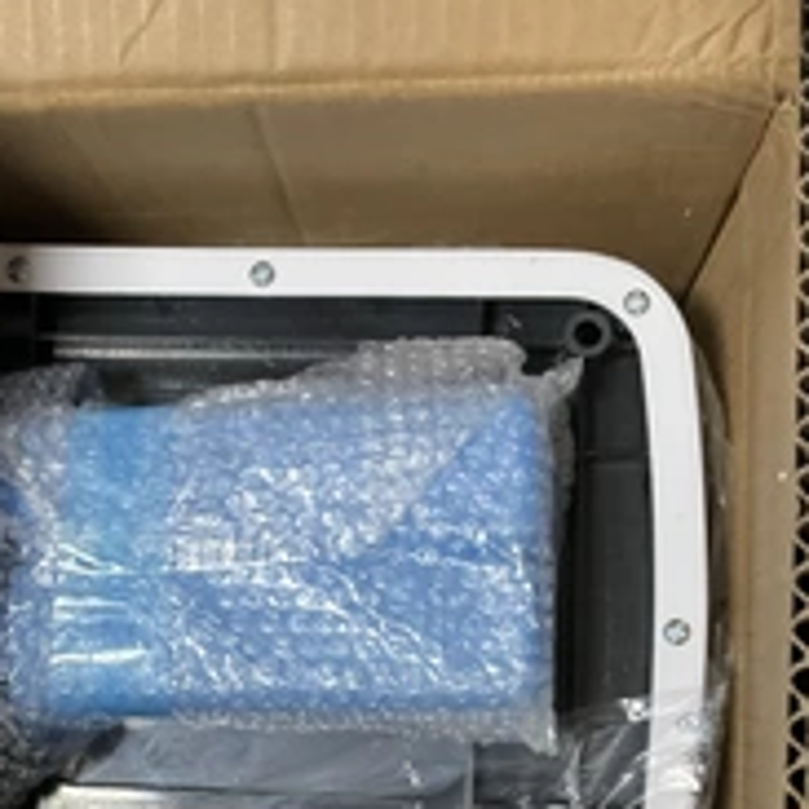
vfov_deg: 30.0
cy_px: 619
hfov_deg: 30.4
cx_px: 279
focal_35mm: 56
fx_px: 1481
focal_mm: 3
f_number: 1.8
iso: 320
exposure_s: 1/30
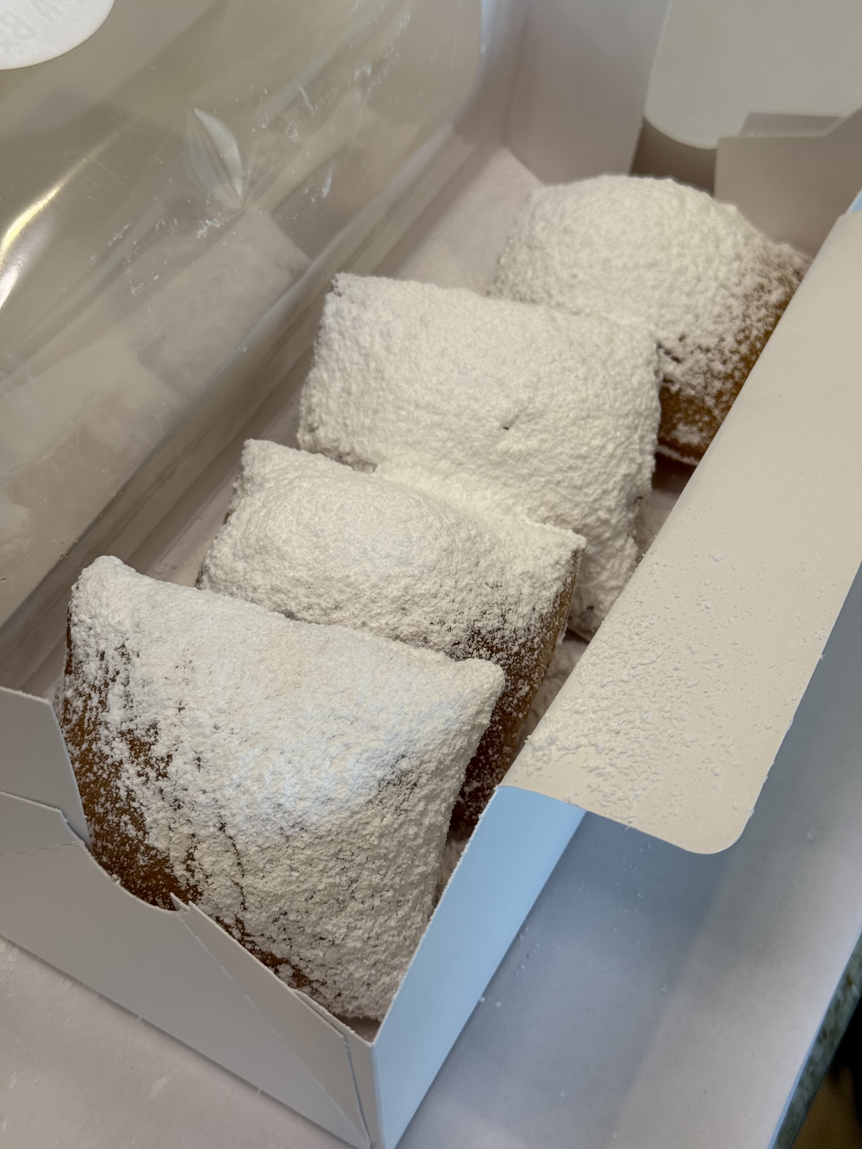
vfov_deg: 39.7
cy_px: 574
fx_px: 1594
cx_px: 431
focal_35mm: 48
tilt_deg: -55.5
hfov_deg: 30.3
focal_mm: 6.76
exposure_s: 1/120
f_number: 1.78
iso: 50
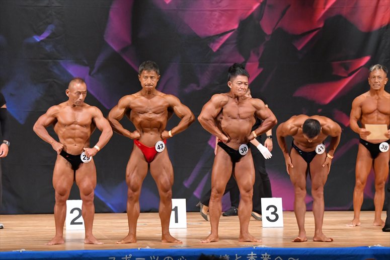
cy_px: 130
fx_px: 2187
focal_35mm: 202
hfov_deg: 10.2
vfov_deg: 6.8
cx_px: 195
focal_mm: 135
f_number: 5.6
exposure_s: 1/400
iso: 6400
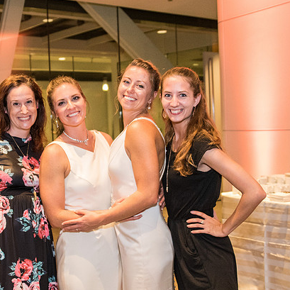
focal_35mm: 53
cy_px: 159
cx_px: 98
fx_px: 502
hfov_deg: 32.0
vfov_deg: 32.2
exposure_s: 1/100
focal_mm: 24
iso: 2800
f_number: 2.8
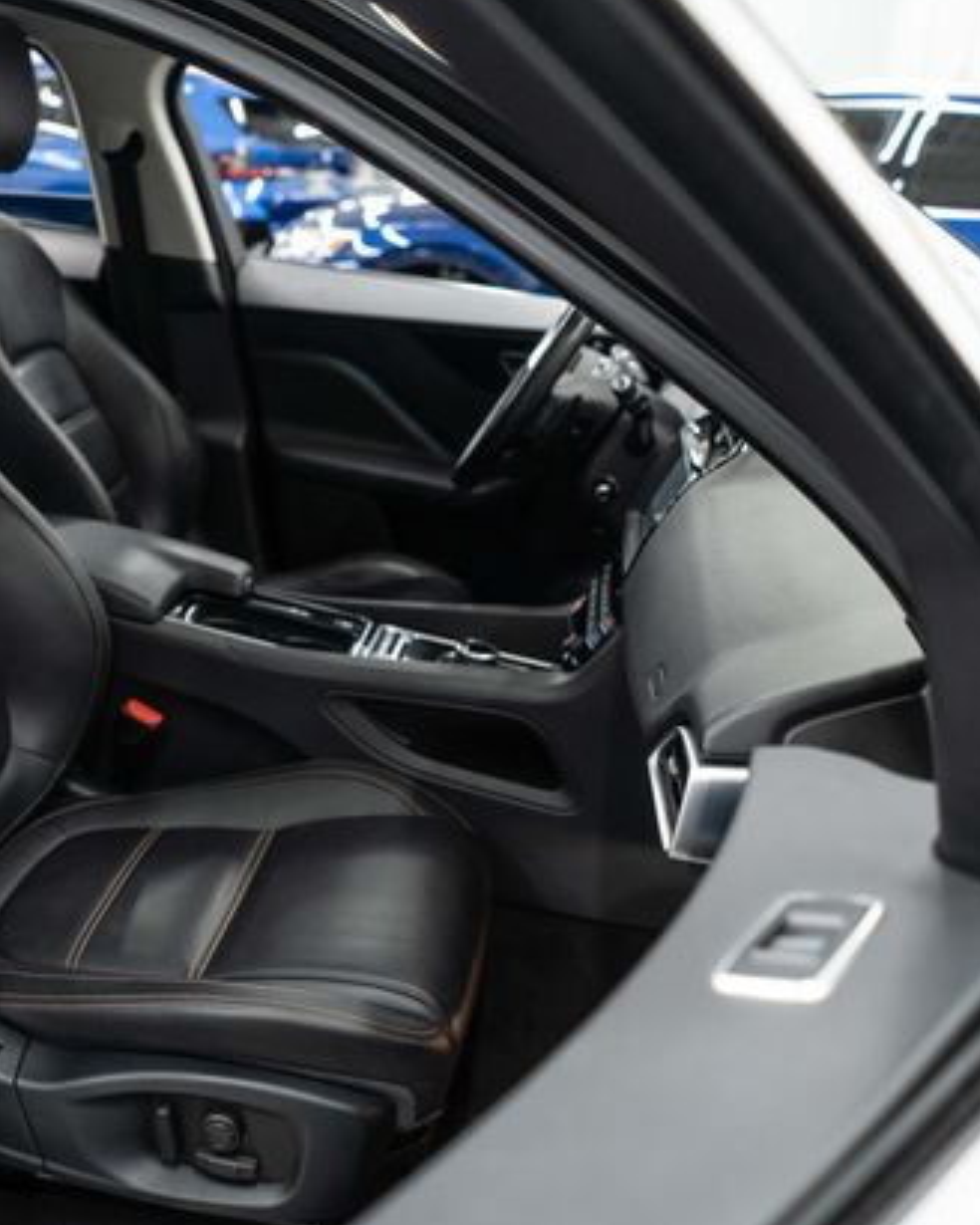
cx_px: 137
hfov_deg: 34.8
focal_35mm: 41
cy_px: 593
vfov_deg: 44.8
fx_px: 1486
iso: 640
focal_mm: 28
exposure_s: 1/40
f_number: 3.2
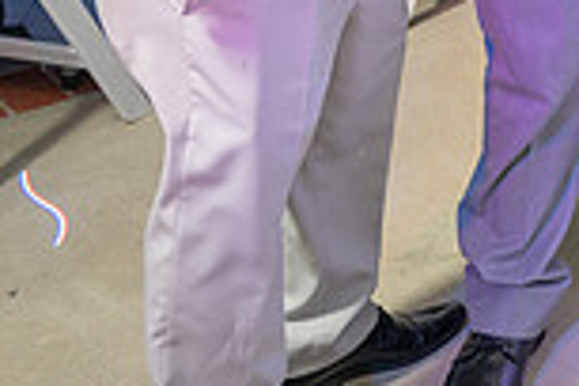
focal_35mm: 91
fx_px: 1463
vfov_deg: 13.9
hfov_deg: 19.3
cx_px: 886
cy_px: -221
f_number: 2.8
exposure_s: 1/125
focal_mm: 24
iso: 250
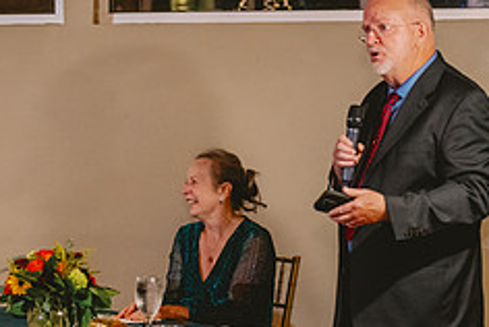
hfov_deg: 13.0
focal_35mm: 157
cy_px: 251
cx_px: 75
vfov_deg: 8.8
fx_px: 2135
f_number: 2.8
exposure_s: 1/100
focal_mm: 64
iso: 3200
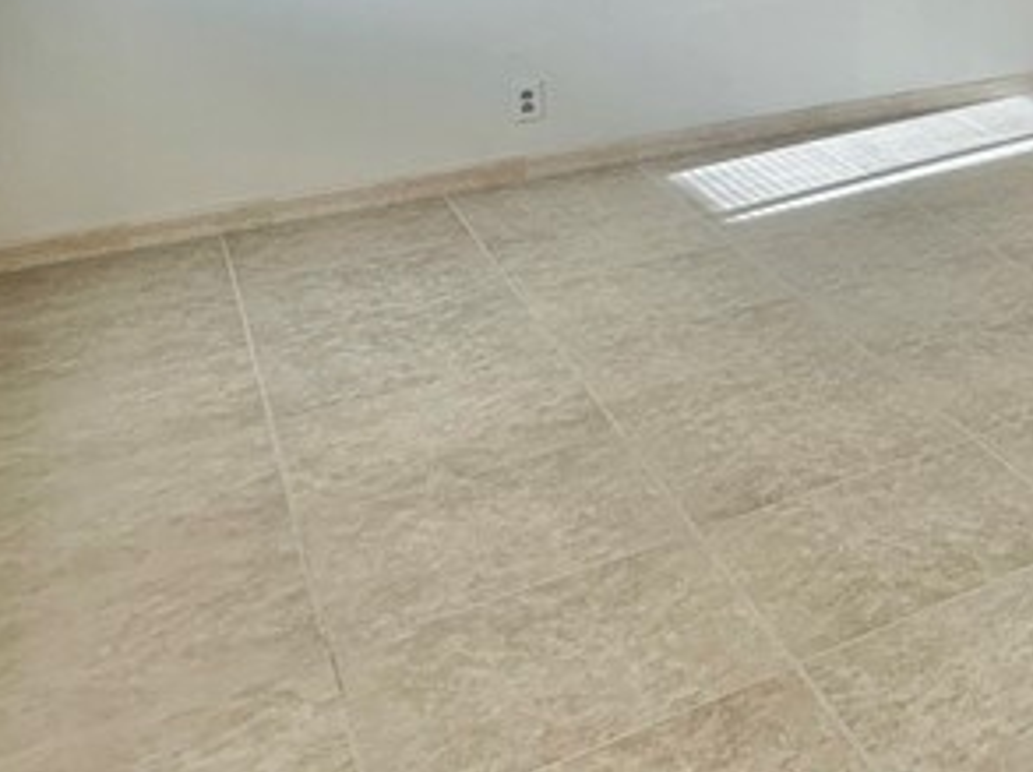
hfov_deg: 28.2
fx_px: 1460
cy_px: -71
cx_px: 1488
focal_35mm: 49
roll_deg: -0.2
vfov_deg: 27.2
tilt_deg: -7.4
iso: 50
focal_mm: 2.22
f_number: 2.2
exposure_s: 1/120
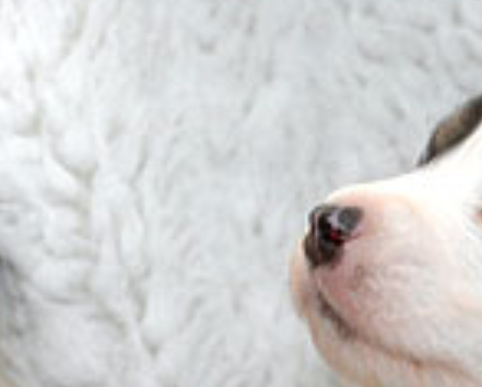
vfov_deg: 5.2
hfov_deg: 6.4
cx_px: 764
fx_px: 4257
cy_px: 580
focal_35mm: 298
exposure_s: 1/60
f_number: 5
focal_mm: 52
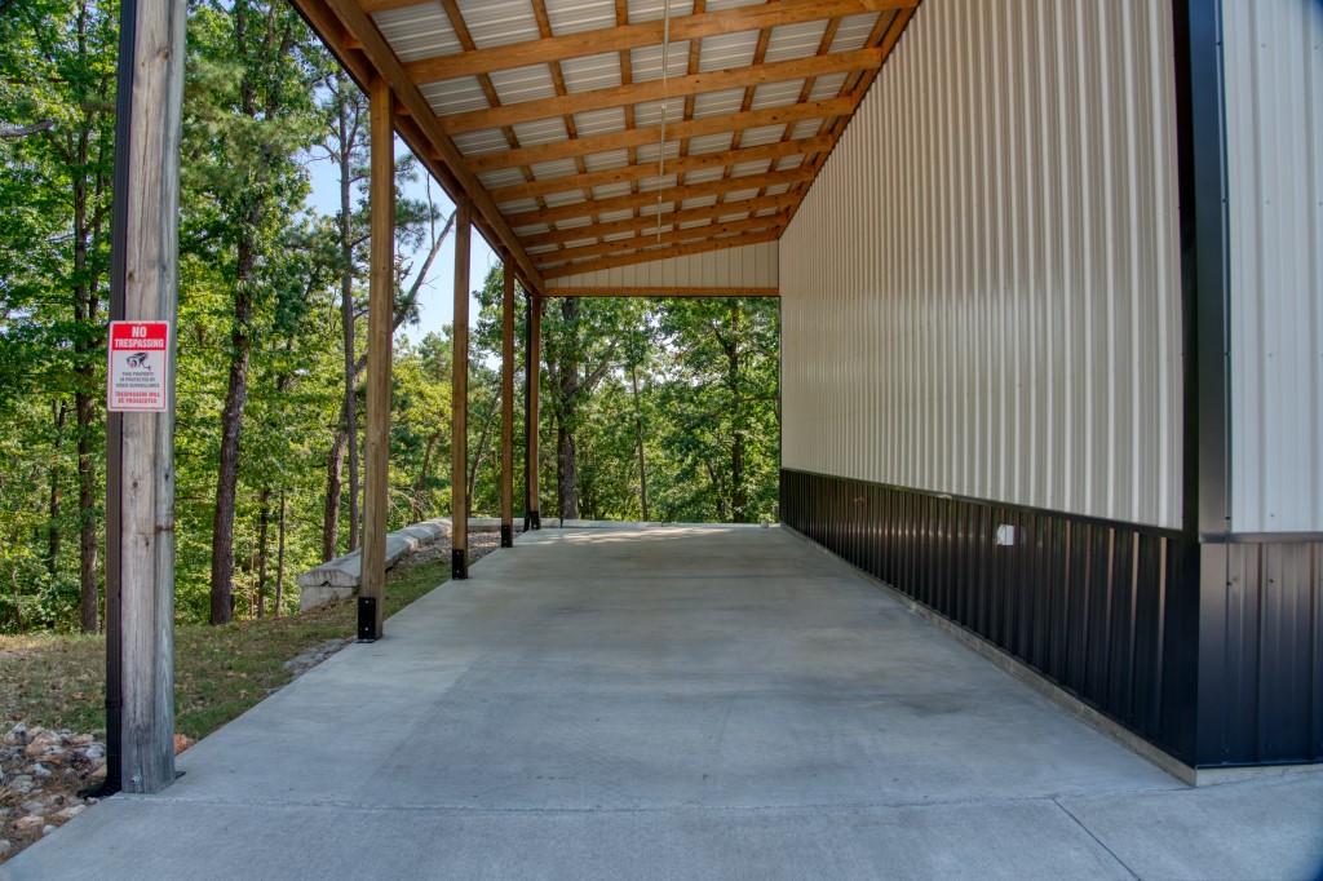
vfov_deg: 53.1
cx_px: 662
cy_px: 440
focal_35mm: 24
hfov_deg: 73.8
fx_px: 882
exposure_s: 1/60
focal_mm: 24
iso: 250
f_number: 4
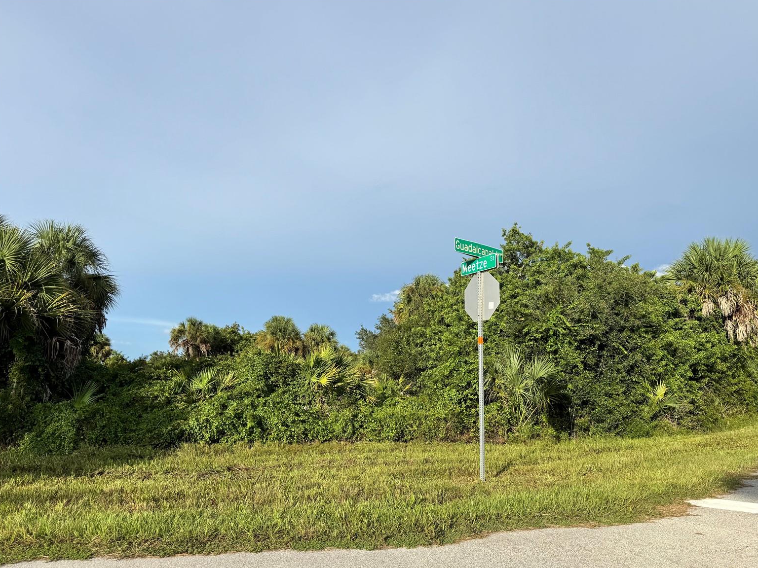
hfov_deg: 69.4
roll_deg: -0.8
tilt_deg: +9.5
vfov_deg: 54.9
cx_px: 389
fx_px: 547
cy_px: 290
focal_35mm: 25
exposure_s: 1/4608
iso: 80
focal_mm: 6.76
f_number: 1.78
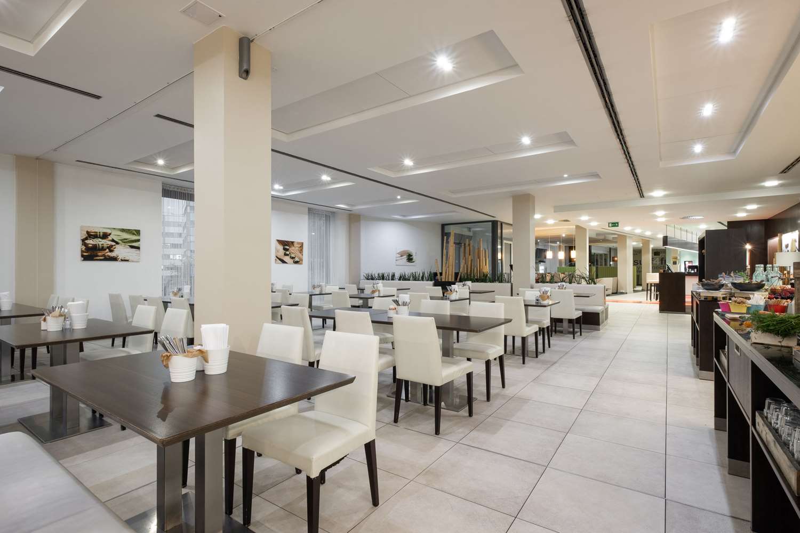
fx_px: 378
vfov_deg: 70.4
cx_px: 400
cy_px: 266
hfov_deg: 93.3
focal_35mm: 17
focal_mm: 11
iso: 100
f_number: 11
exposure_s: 5
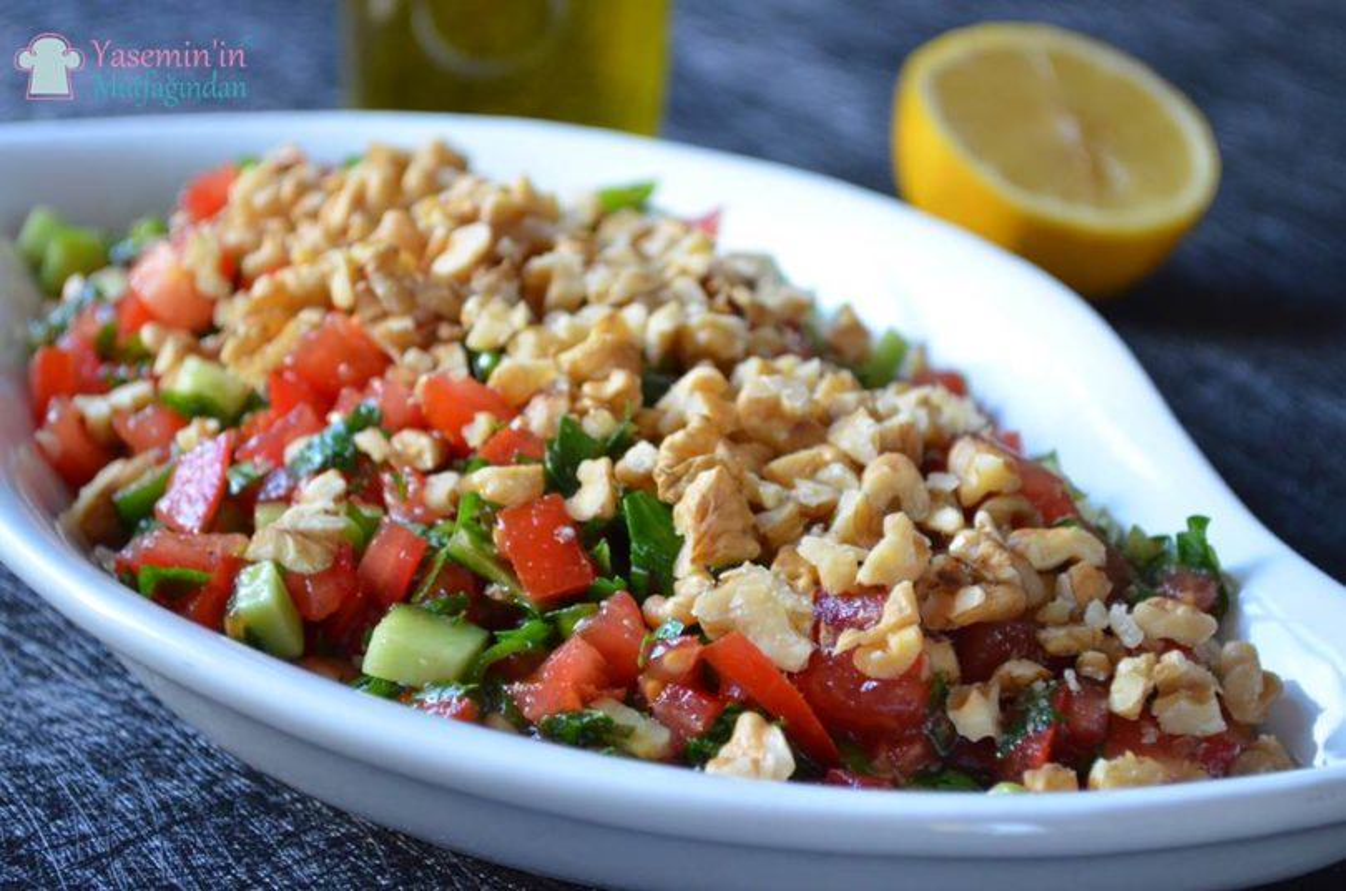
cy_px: 446
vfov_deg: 16.5
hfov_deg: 24.7
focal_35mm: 82
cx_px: 673
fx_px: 3077
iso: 1600
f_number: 5.6
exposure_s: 1/30
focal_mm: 55
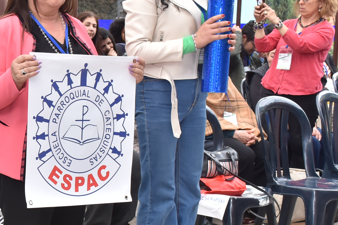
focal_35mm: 107
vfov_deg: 12.8
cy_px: 149
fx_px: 1005
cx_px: -58
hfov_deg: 18.2
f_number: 7.1
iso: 360
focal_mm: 26
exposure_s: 1/200
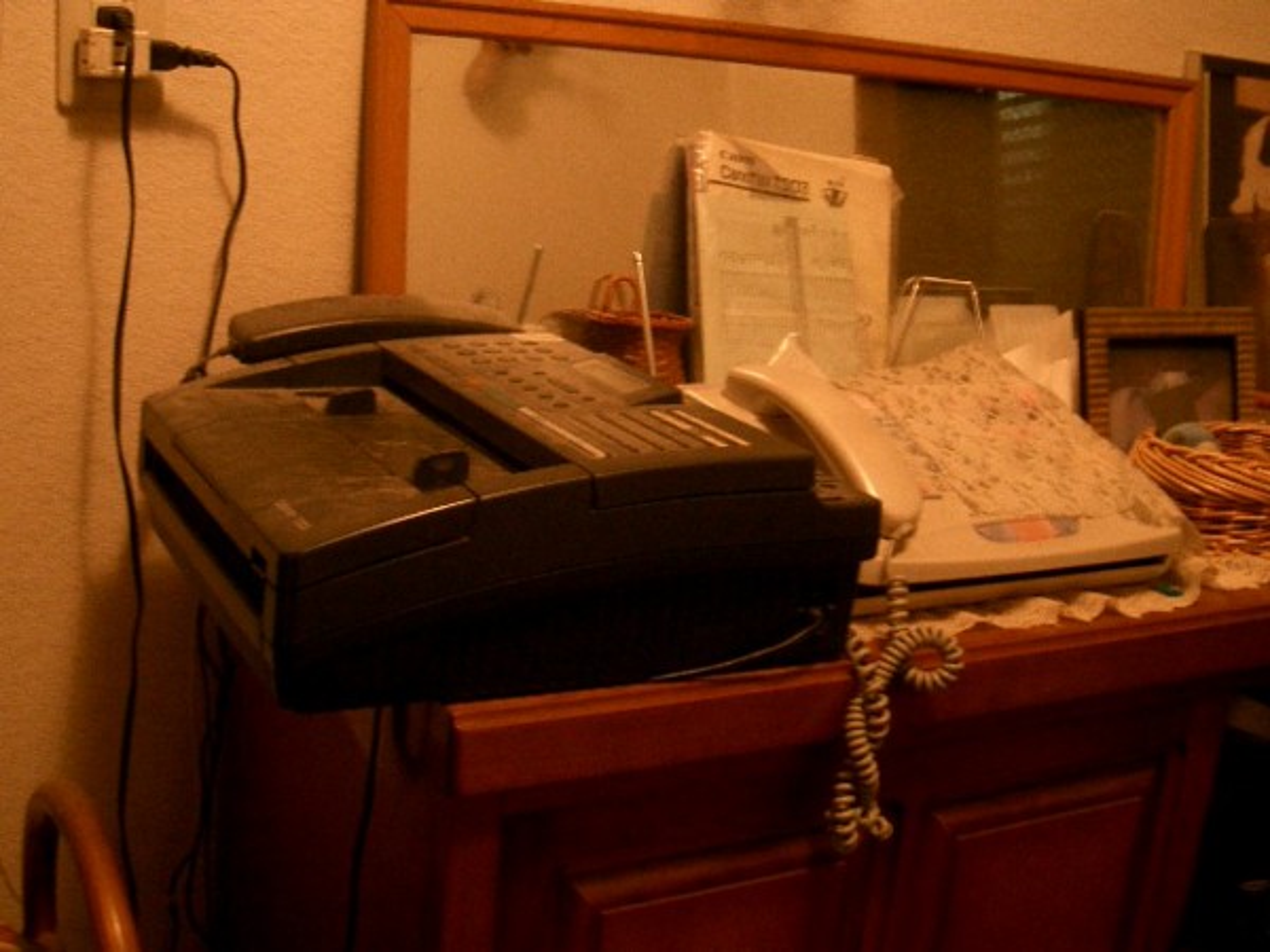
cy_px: 476
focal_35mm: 39
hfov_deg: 47.9
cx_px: 635
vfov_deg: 36.8
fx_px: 1431
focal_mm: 8
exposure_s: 1/8
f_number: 2.8
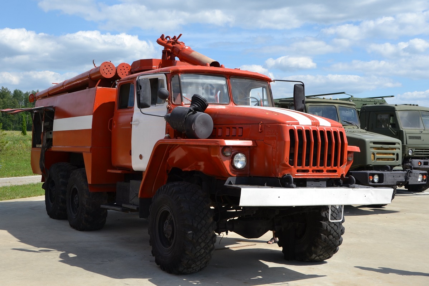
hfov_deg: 46.4
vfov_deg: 31.9
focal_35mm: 42
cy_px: 143
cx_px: 214
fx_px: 501
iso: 100
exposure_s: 1/200
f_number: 7.1
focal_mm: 28
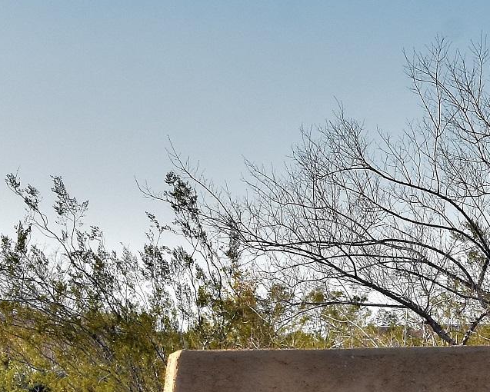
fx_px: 3075
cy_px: 394
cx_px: 1127
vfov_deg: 7.3
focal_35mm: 212
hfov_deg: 8.4
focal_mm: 32
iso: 800
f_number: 13
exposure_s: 1/640
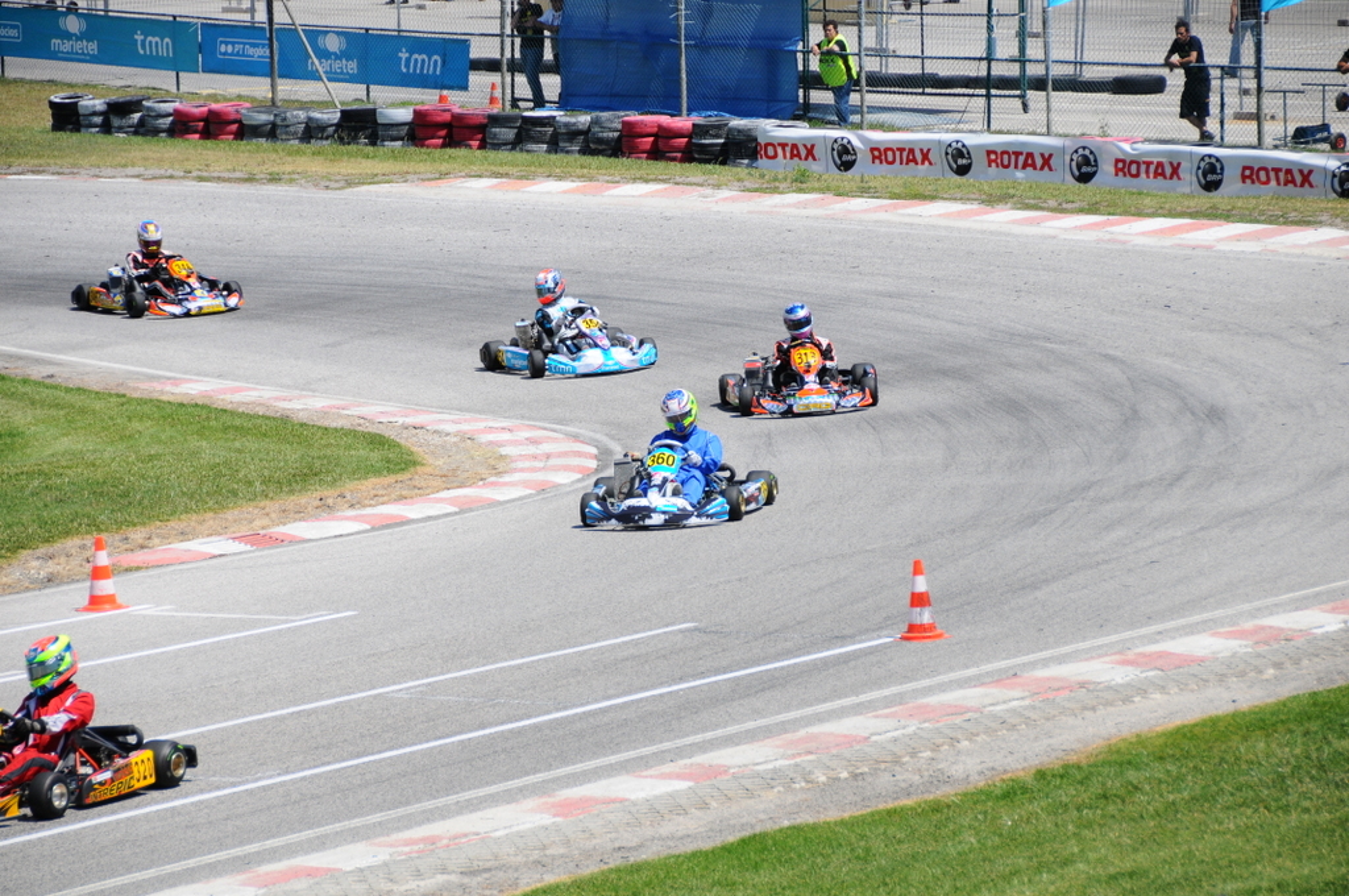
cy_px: 448
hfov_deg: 11.4
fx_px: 6736
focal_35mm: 180
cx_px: 674
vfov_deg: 7.6
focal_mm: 120
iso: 400
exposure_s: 1/2000
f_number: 5.3
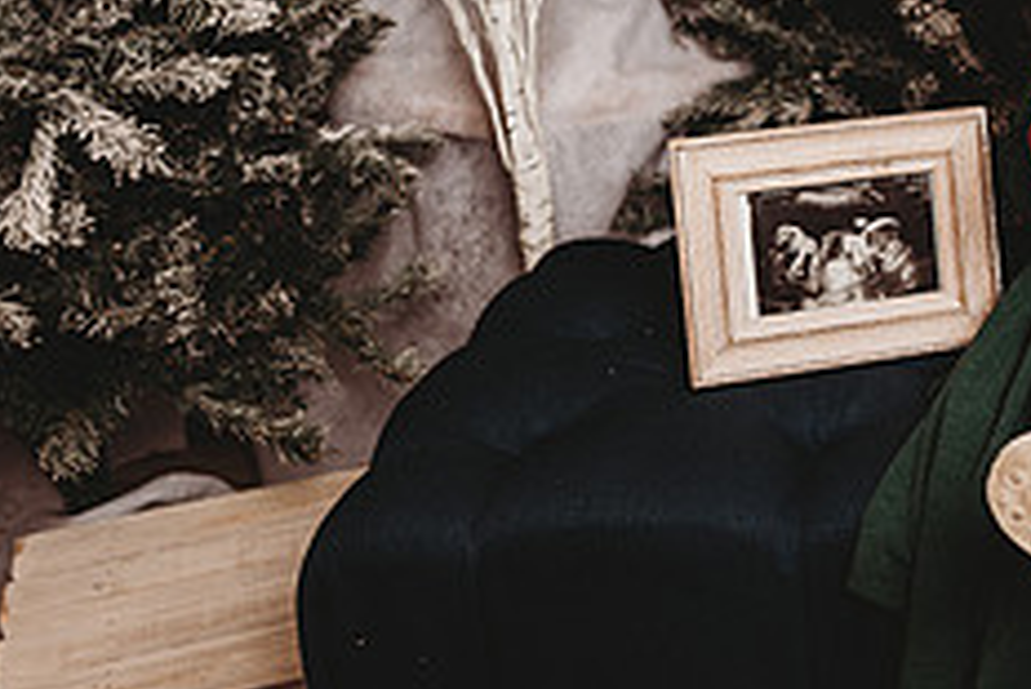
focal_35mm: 63
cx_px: 1253
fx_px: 1805
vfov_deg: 21.0
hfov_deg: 27.8
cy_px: 24
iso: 100
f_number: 3.2
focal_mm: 24
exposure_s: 1/160
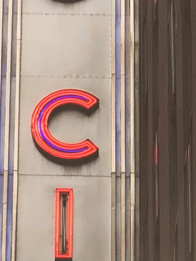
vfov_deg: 6.7
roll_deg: -0.8
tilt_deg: +25.6
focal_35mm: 294
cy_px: 279
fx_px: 2219
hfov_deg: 5.1
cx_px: 30
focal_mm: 6
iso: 16
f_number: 2.4
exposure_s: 1/120
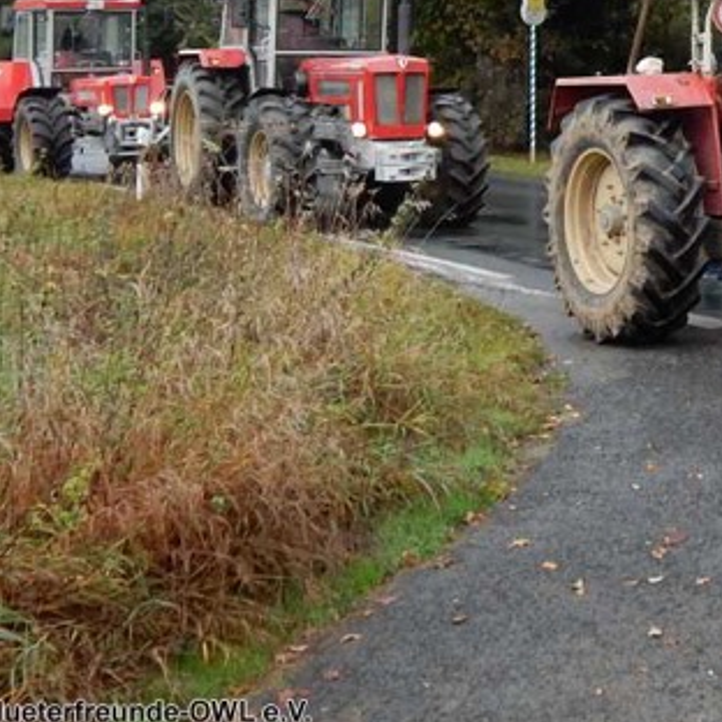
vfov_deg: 24.5
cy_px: 49
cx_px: 849
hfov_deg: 23.4
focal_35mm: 68
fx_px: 1605
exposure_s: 1/160
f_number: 4
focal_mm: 5.4
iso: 400
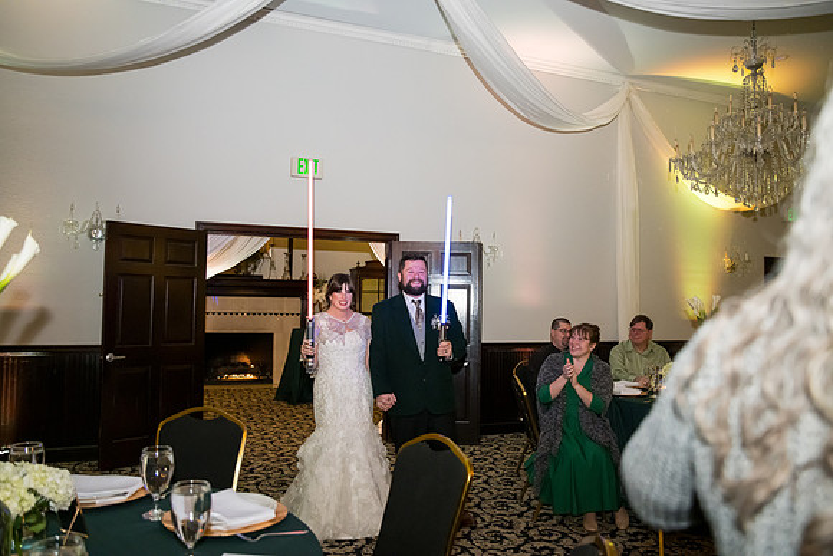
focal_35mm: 28
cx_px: 416
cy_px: 278
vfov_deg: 46.4
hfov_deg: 65.5
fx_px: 648
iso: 3200
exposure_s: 1/320
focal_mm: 28
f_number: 3.2
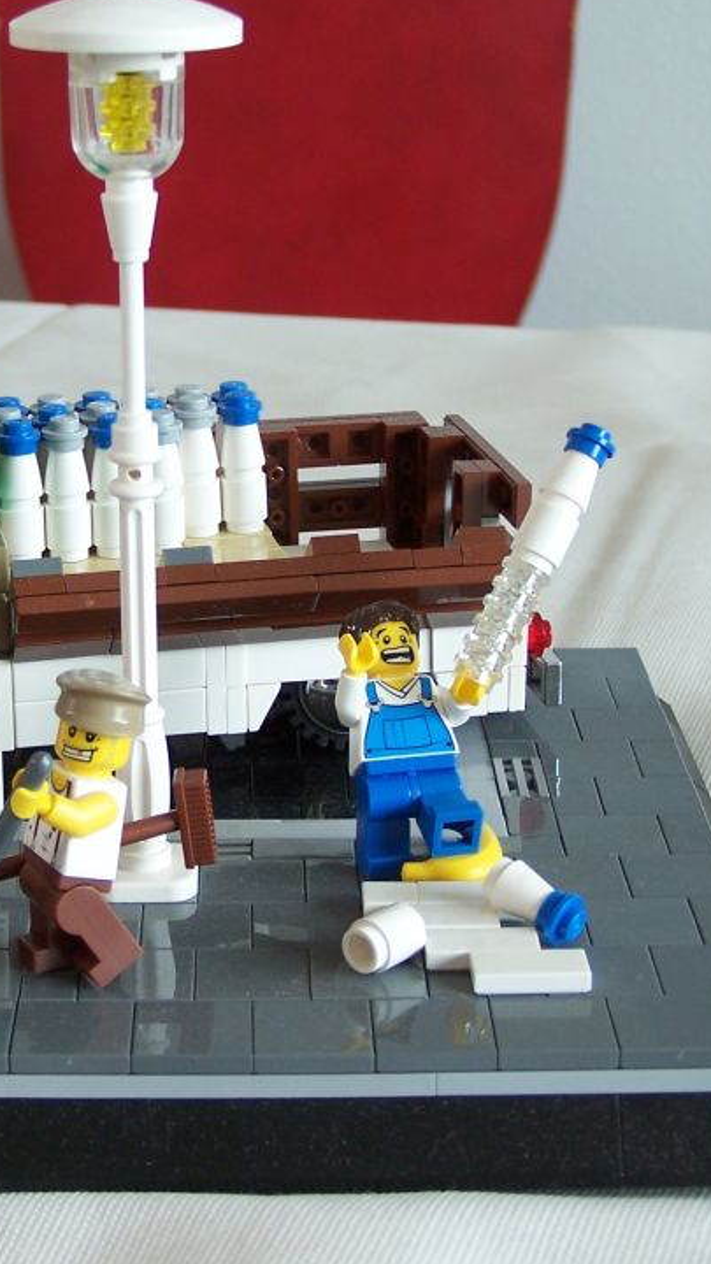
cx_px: 172
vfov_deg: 26.8
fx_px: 2648
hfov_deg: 15.2
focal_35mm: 79
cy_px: 593
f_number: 3
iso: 80
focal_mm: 8.5
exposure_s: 1/30
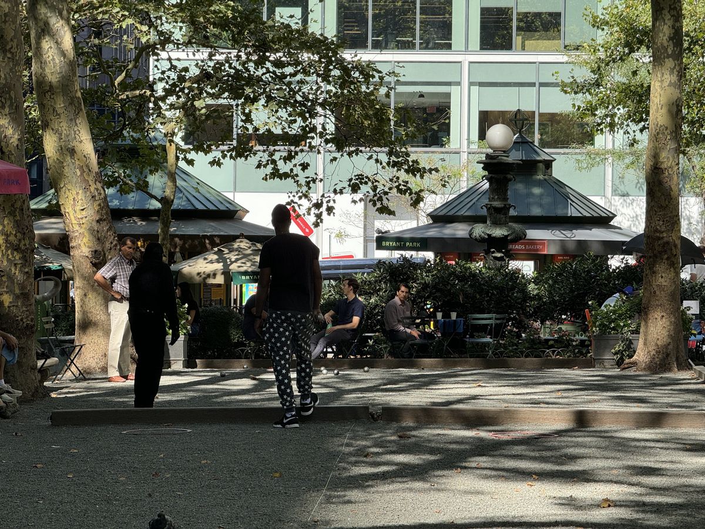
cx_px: 352
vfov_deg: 12.3
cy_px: 264
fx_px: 2444
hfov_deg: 16.4
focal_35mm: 120
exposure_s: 1/453
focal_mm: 15.66
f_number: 2.8
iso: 50
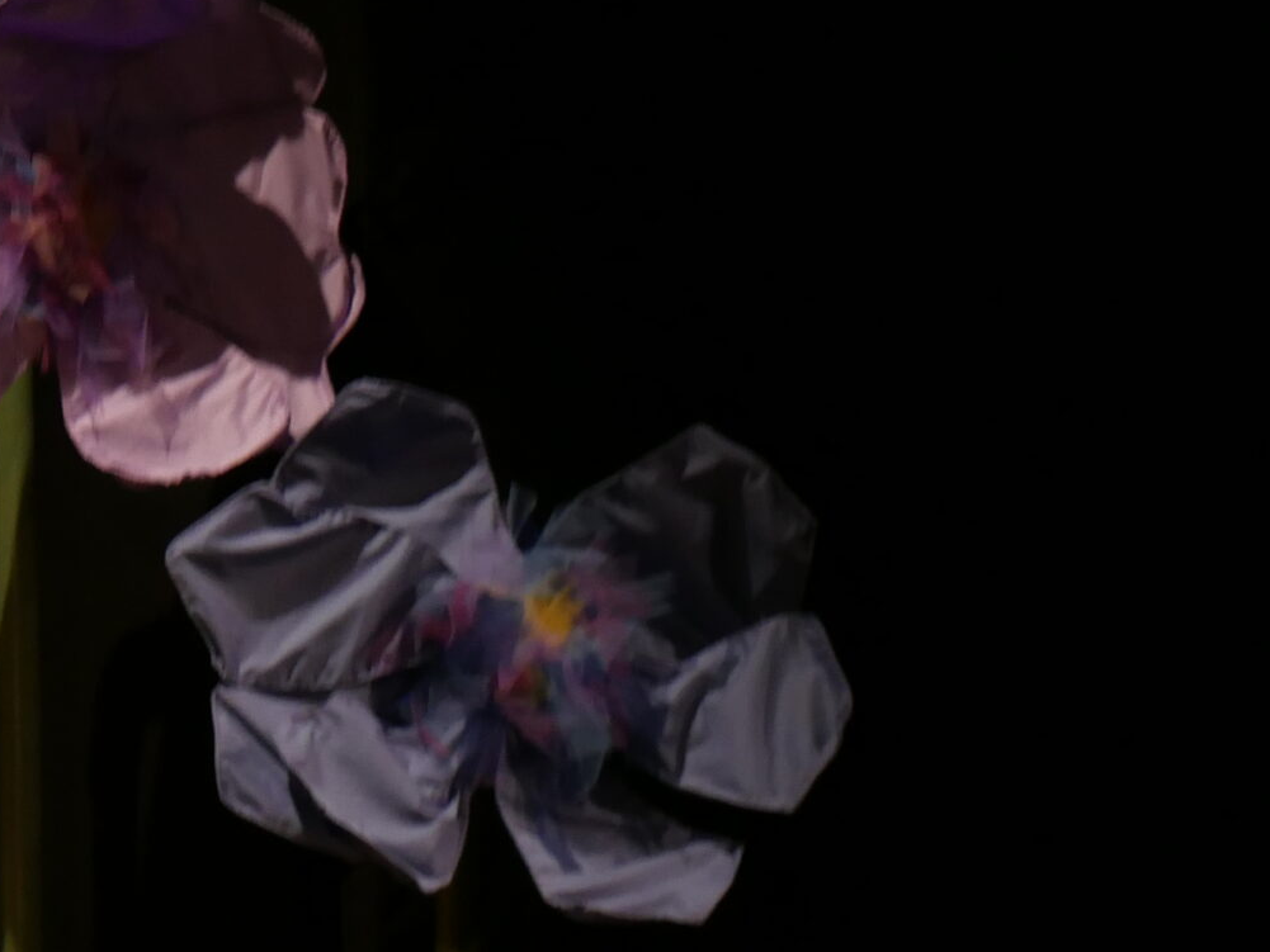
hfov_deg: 6.4
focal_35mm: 307
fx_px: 11265
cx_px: -241
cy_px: 693
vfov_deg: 4.8
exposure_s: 1/60
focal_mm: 60
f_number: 5.6
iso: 800
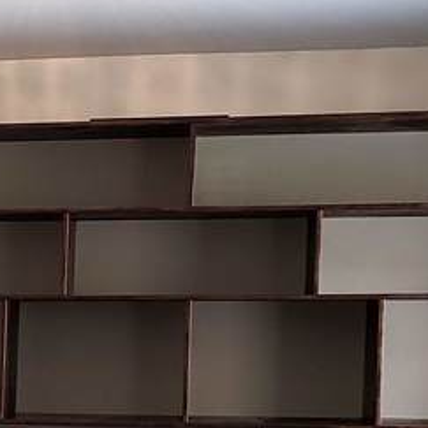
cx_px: -507
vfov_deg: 12.5
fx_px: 1902
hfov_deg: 11.2
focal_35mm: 136
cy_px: 509
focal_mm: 4.3
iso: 250
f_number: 2.4
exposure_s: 1/60
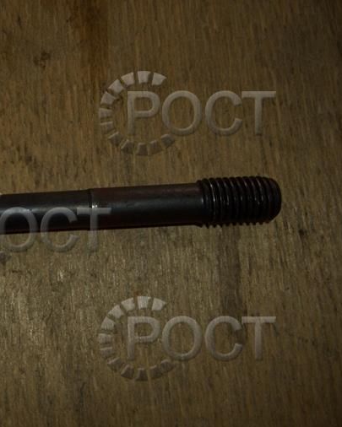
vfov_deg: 34.7
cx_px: 26
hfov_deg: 27.0
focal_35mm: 54
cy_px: 225
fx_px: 683
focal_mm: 5.8
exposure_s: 1/60
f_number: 2.6
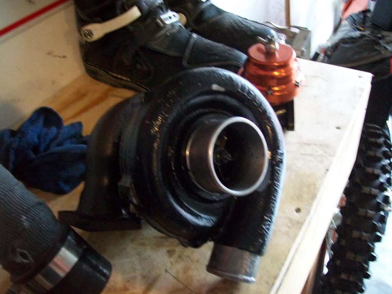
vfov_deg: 39.7
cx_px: 196
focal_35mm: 36
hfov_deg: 51.4
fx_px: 408
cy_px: 147
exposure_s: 1/8
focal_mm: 6
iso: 200
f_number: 2.7
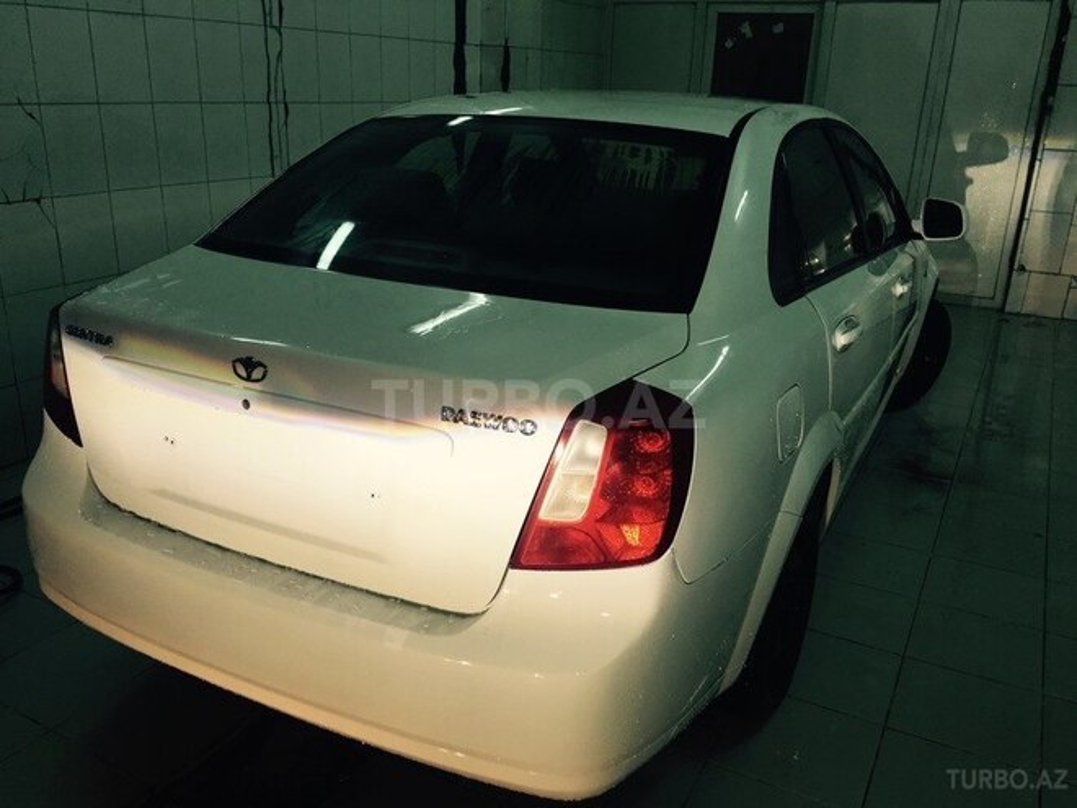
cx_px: 538
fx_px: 902
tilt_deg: -19.6
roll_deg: -2.2
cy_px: 404
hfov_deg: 61.7
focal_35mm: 29
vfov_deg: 48.2
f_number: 2.2
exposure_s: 1/33
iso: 25
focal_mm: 4.15
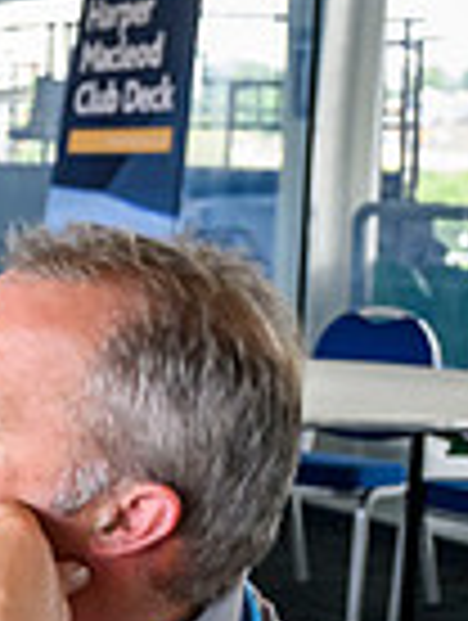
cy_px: 371
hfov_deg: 10.6
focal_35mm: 123
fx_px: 2210
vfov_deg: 16.0
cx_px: -591
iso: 3200
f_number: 3.2
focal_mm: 28
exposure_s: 1/800
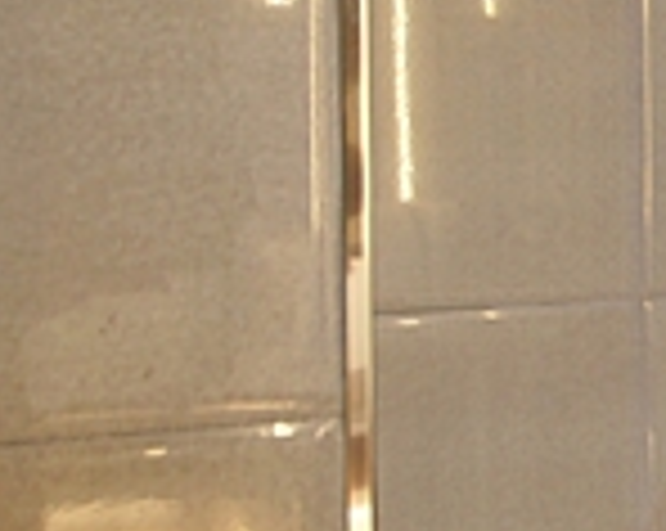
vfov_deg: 20.0
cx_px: 1408
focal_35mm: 76
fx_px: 1496
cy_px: 130
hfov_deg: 16.9
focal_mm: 10
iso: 400
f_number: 4
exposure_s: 1/40
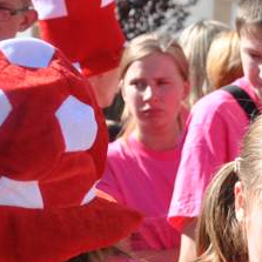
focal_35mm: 187
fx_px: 1601
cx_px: 446
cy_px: 109
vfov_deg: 9.4
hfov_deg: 9.0
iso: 500
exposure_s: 1/2000
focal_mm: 32
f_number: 4.2
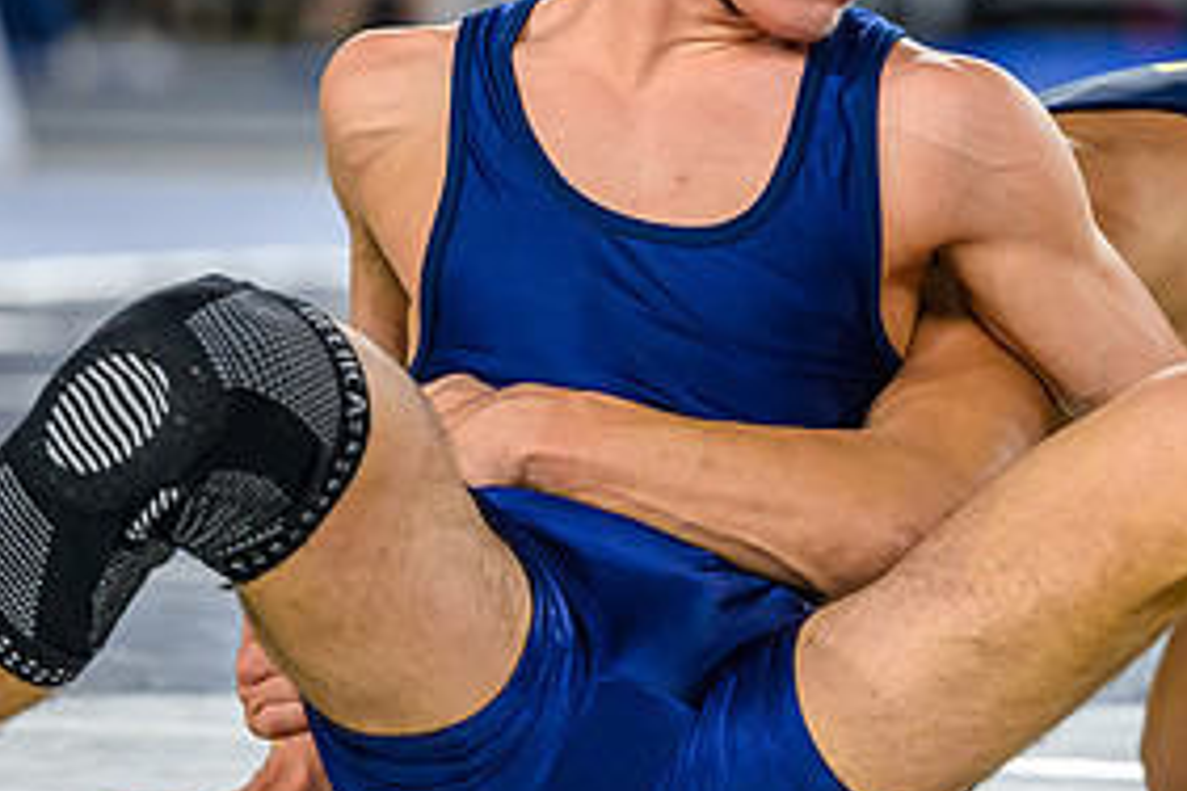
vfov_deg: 3.9
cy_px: -48
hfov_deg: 5.8
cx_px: 861
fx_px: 11671
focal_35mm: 354
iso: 2800
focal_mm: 130
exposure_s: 1/800
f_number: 2.8
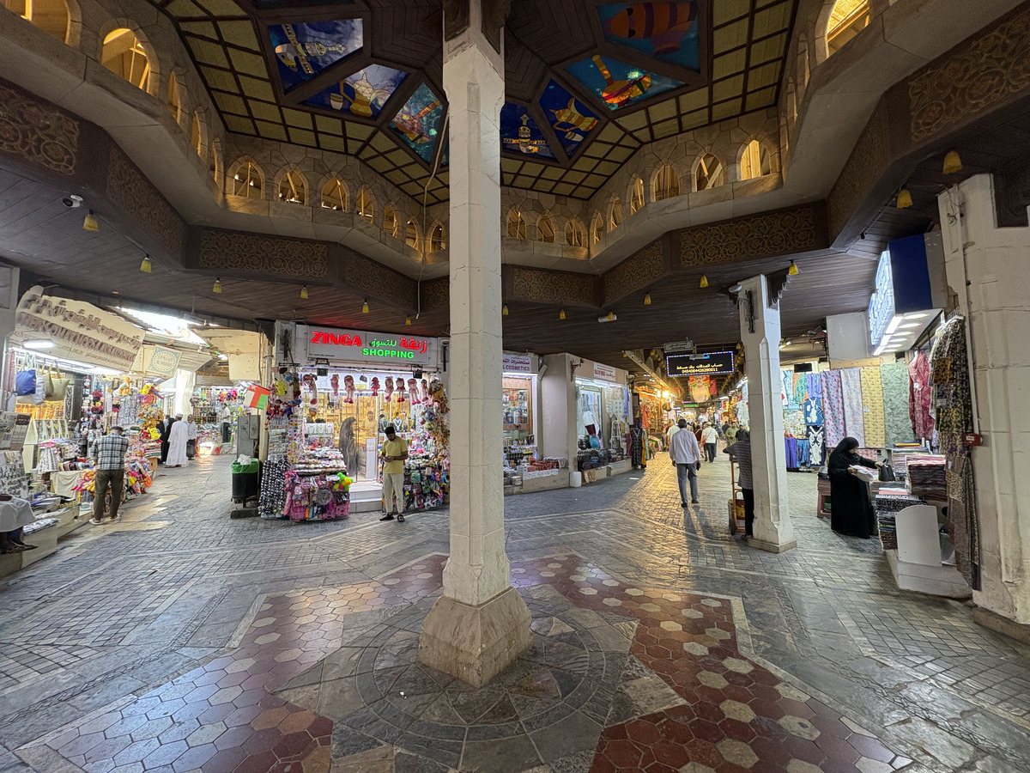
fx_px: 417
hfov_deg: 102.1
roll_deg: +1.2
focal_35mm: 14
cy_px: 386
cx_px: 515
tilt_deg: +5.6
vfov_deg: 85.7
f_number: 2.2
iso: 200
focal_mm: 2.22
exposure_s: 1/100
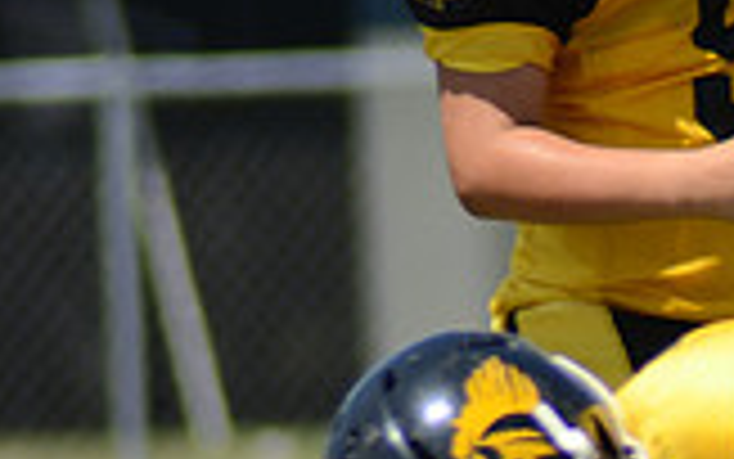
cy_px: 810
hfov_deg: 1.0
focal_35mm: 2175
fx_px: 43523
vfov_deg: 0.6
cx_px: 1189
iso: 200
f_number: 6.3
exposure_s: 1/800
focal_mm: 400
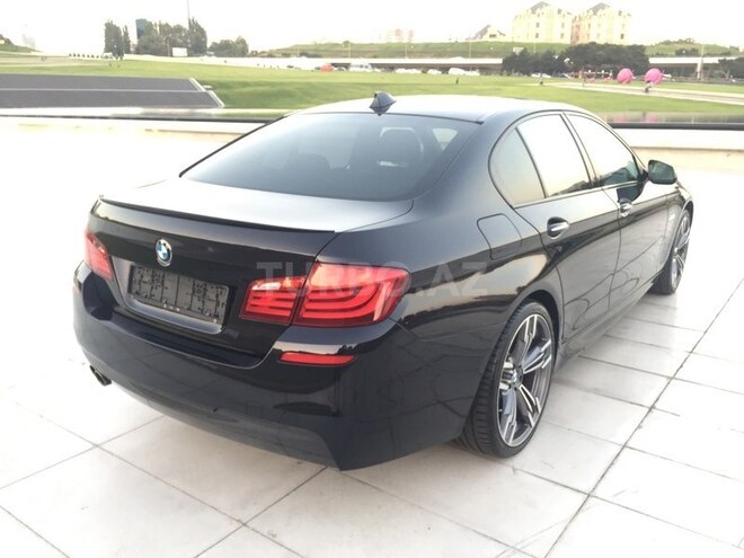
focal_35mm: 29
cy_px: 279
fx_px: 623
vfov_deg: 48.2
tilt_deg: -15.5
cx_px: 372
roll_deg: -1.2
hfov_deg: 61.7
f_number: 2.2
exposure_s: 1/33
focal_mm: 4.15
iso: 80
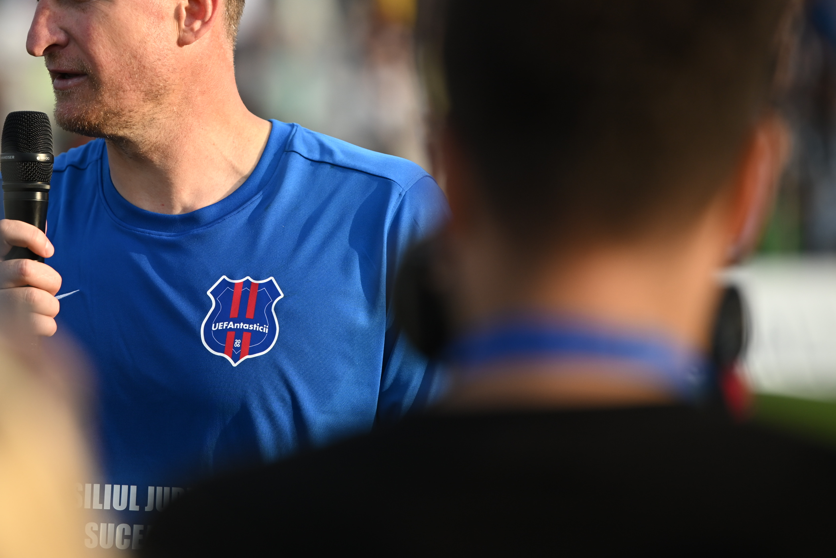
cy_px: 131
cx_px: 224
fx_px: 7175
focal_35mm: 309
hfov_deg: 6.7
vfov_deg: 4.4
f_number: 2.8
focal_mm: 200
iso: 280
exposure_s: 1/1600
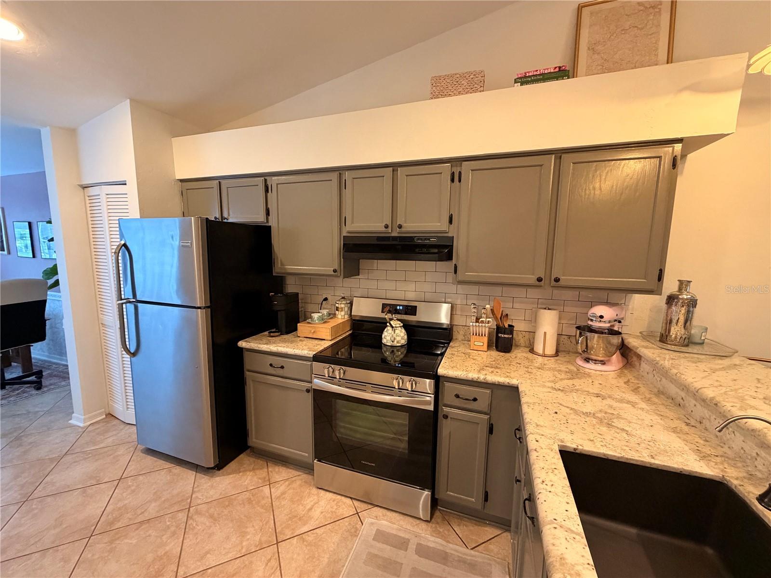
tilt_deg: -7.4
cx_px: 386
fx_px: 312
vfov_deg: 85.7
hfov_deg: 102.1
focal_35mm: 14
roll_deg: -0.8
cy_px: 289
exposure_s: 1/60
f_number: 2.2
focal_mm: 2.22
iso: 400
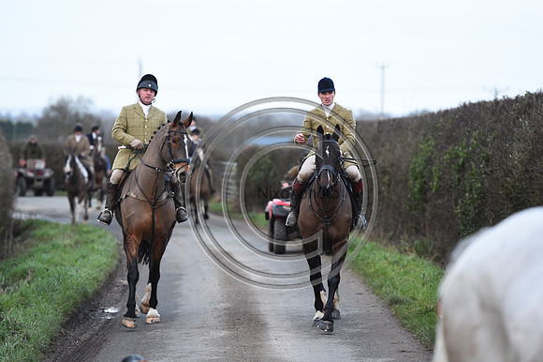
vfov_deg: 8.3
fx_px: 2487
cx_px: 272
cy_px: 181
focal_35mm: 165
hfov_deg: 12.5
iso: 2000
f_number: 3.5
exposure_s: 1/640
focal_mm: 165
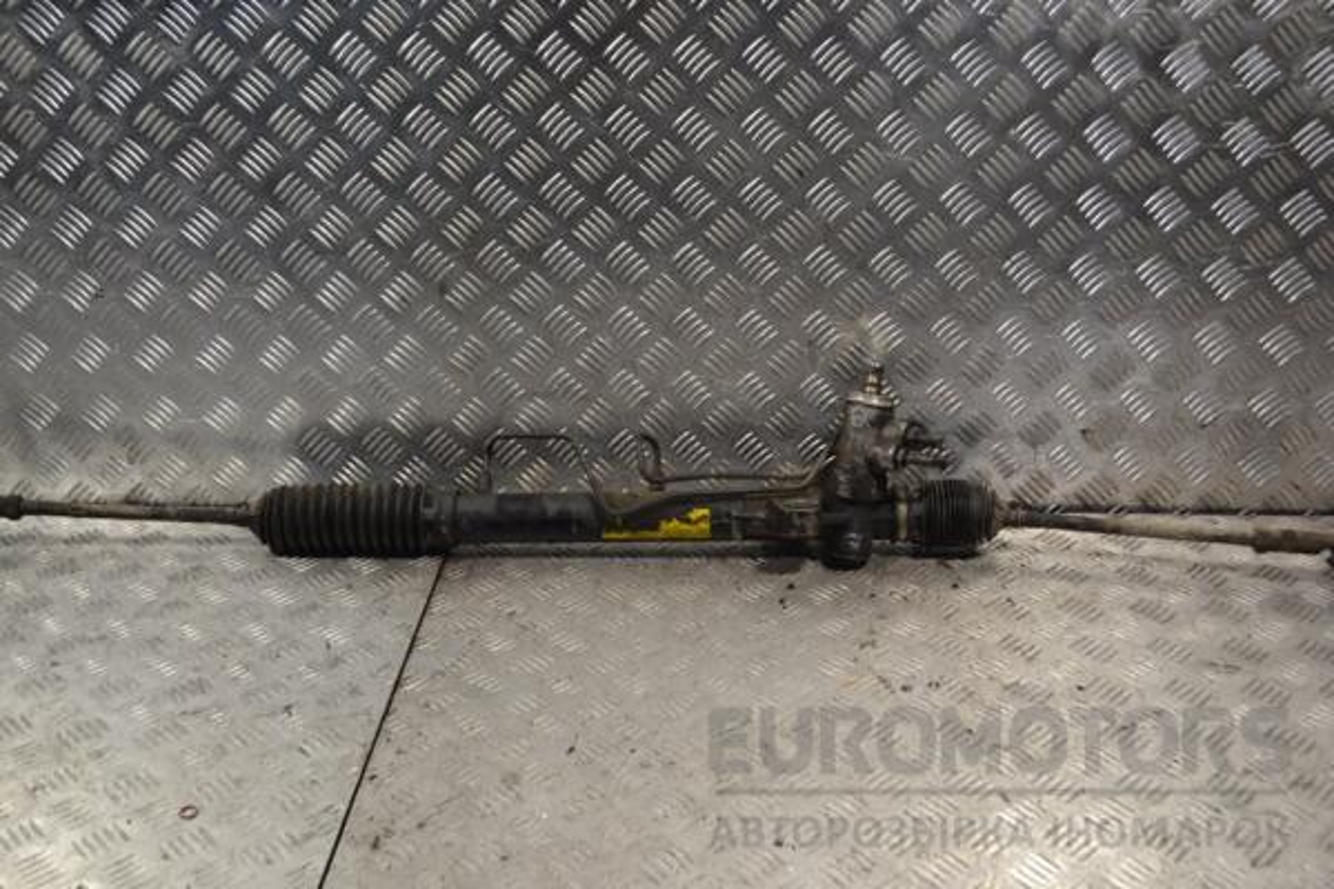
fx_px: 1445
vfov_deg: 34.2
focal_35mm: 39
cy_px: 444
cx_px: 667
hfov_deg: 49.6
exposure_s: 1/125
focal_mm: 26
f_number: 5.6
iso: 400
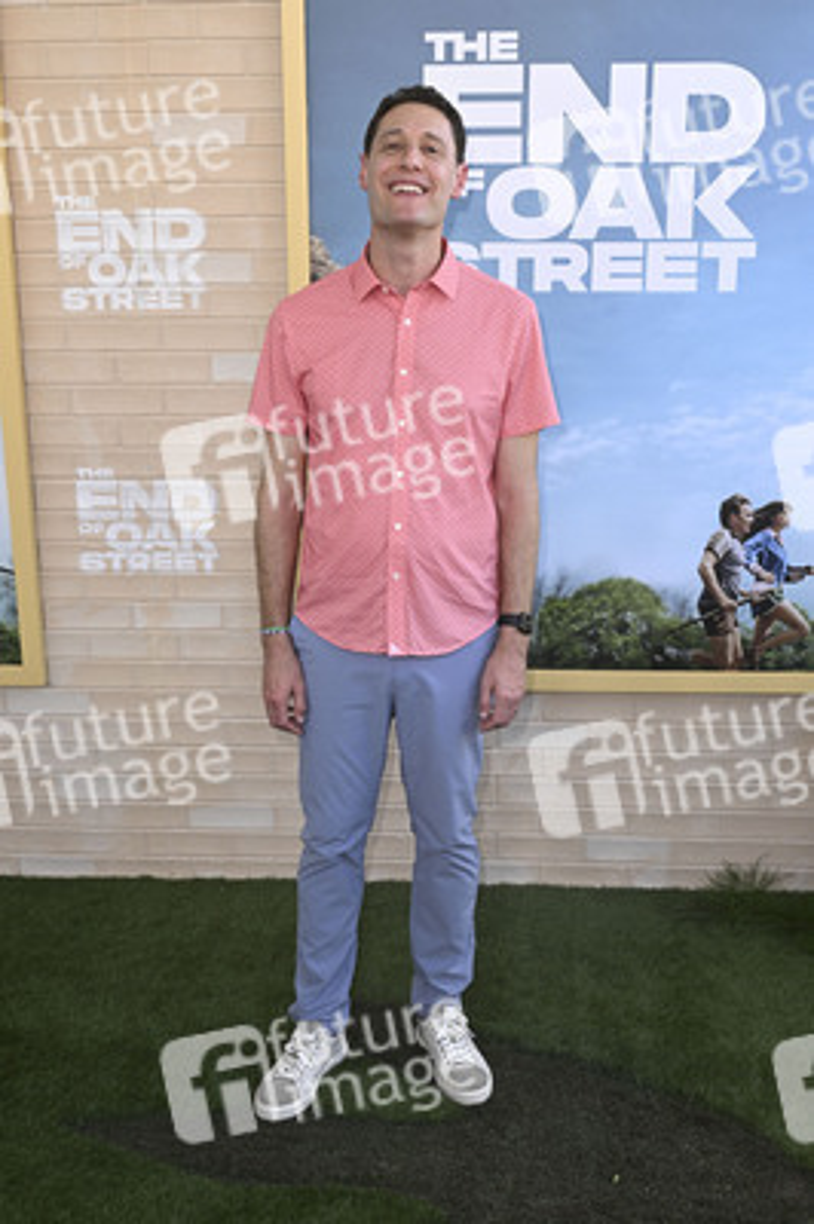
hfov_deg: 35.0
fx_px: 1291
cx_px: 407
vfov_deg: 50.7
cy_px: 612
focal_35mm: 38
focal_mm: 38
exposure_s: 1/250
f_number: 6.3
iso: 640
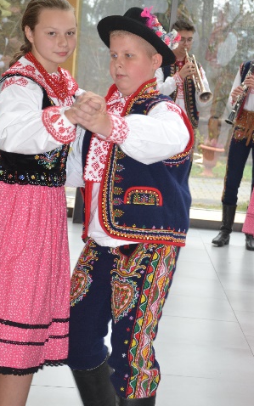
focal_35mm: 96
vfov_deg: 21.6
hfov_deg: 13.6
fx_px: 1063
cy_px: 178
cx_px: 160
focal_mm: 50
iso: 400
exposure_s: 1/80
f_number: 5
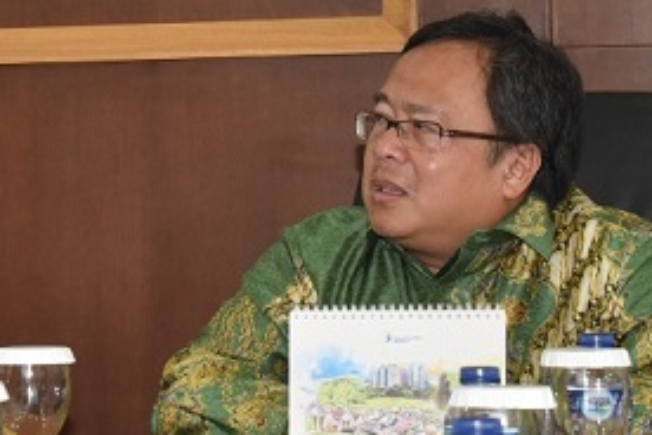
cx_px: -5
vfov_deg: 6.9
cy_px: 203
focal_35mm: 198
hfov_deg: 10.3
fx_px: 3586
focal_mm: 78
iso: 3200
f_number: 10
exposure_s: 1/60
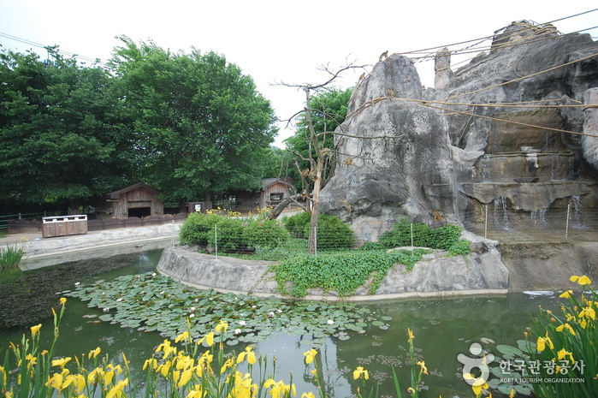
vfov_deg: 59.4
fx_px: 349
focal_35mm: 21
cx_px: 299
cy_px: 199
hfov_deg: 81.2
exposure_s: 1/160
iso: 200
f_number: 6.3
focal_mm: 14
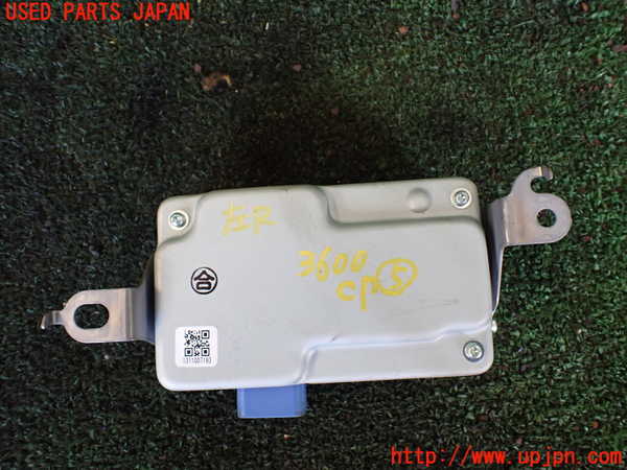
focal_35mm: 30
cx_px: 314
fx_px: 543
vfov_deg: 46.8
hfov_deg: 60.0
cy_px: 235
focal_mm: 5.4
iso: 500
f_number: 2.3
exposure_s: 1/125
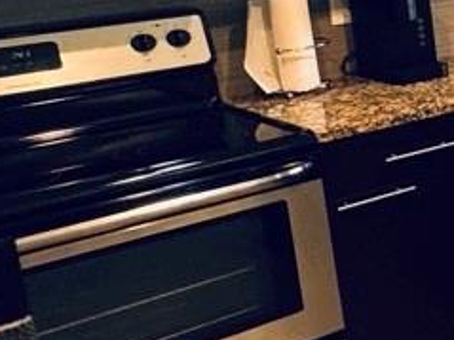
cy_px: 0
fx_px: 983
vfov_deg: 19.1
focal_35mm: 75
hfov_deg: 14.5
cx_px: 1128
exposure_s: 1/60
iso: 250
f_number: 2.2
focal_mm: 2.22
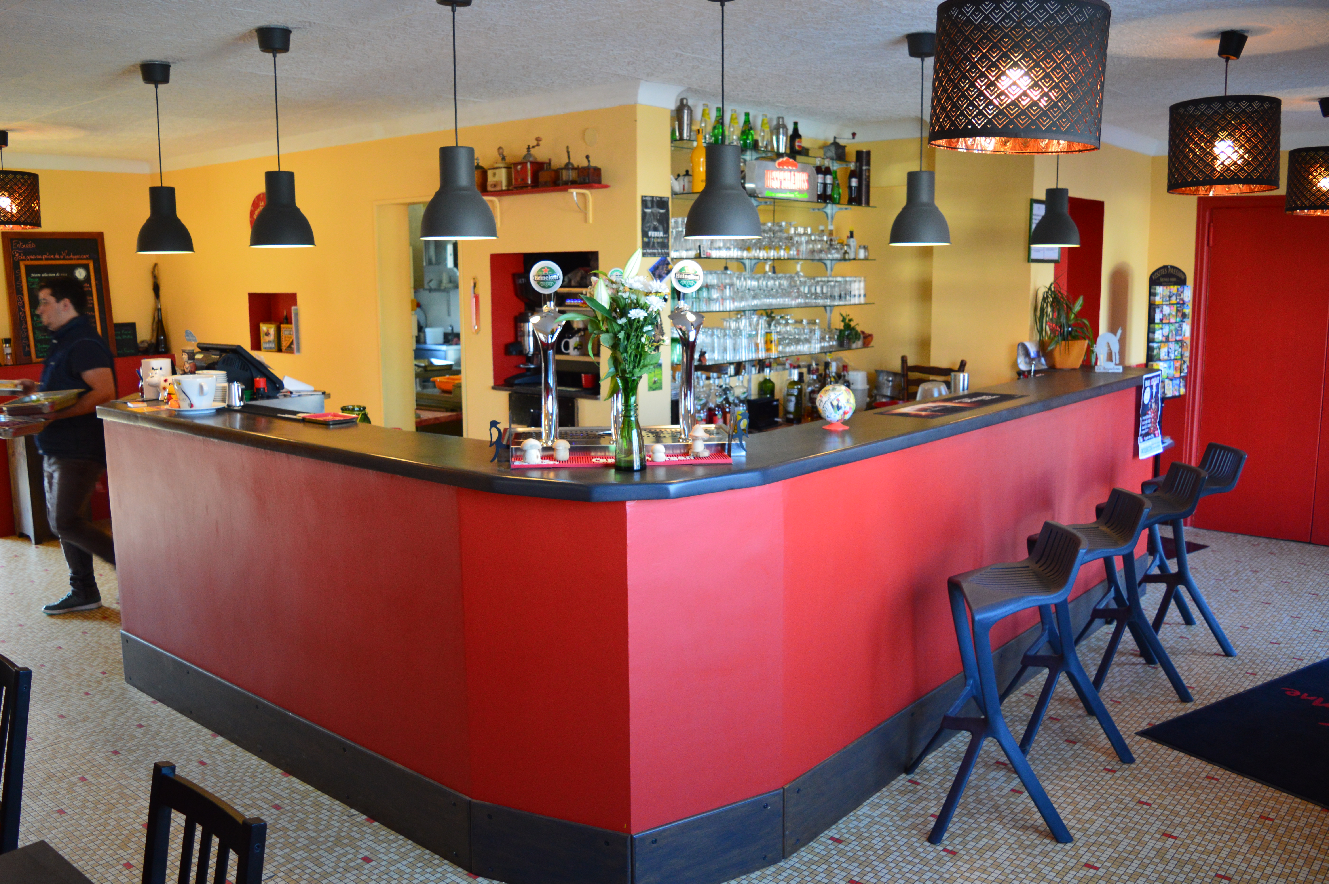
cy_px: 442
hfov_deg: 62.0
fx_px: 1107
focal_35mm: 30
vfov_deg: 43.5
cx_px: 664
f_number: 3.5
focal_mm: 20
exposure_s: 1/60
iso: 800
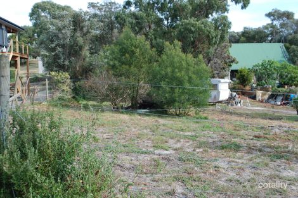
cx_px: 149
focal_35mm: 42
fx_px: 348
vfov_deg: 31.9
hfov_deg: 46.4
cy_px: 99
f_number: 5.6
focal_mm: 28
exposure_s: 1/125
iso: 100
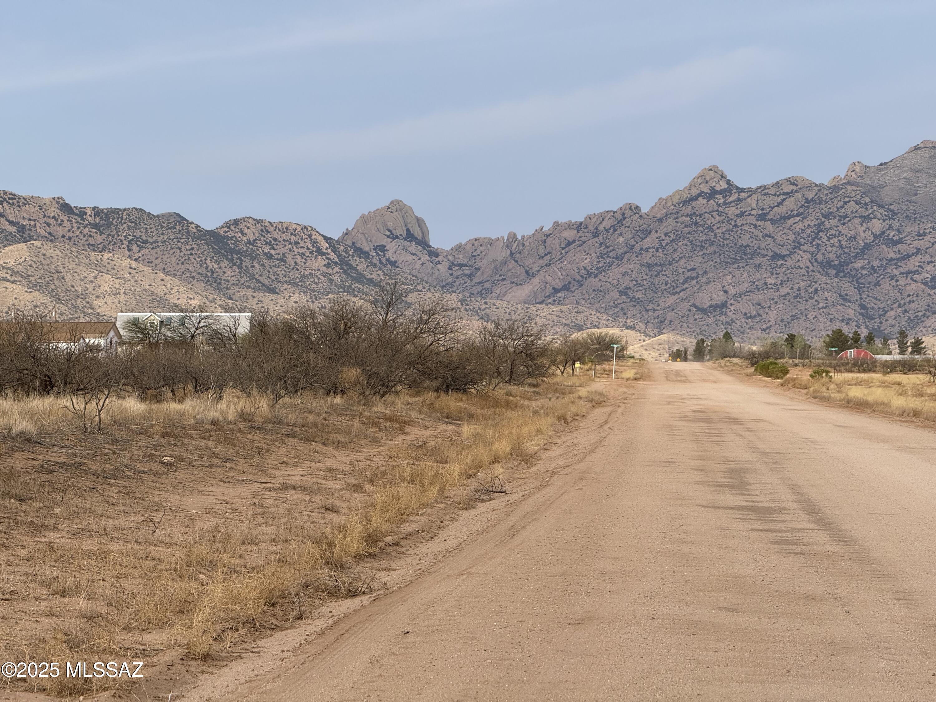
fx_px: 3245
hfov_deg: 16.4
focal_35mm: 120
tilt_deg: +1.5
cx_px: 468
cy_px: 351
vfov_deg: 12.3
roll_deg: +0.1
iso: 64
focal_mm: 15.66
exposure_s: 1/1395
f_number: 2.8
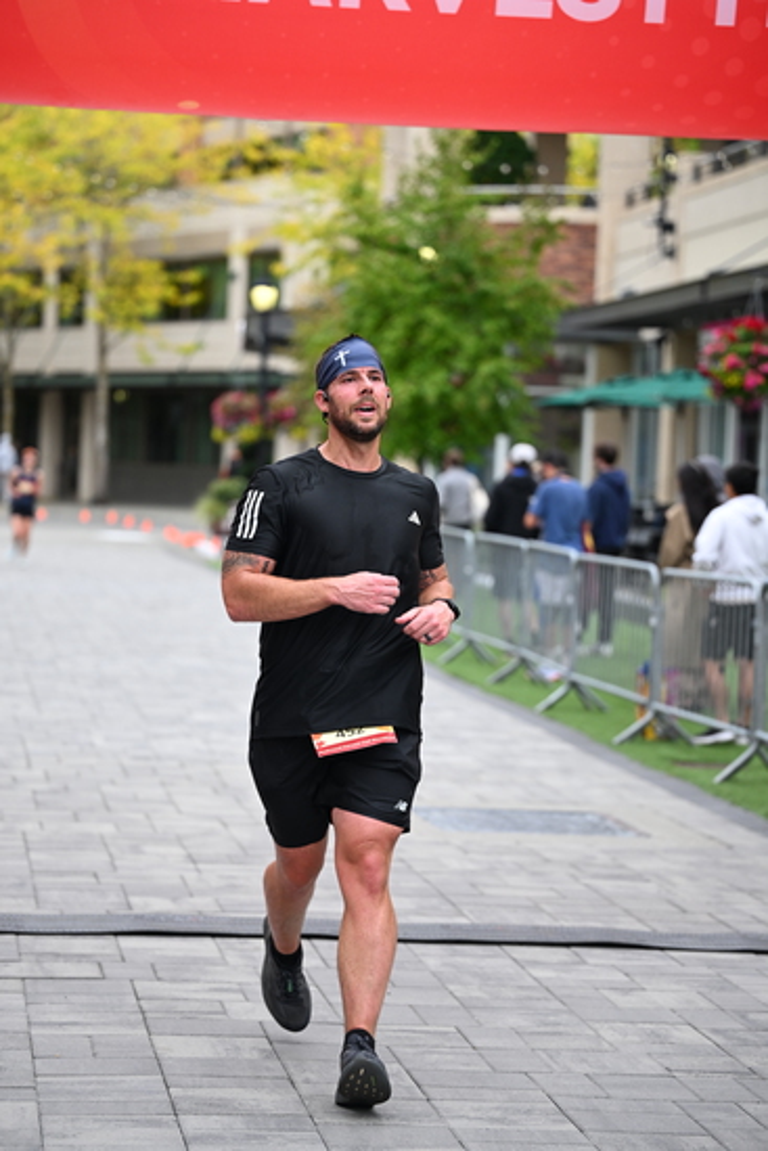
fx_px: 3006
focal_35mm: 94
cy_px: 576
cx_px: 384
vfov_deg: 21.7
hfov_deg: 14.6
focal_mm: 94
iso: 640
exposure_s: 1/2000
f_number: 2.8
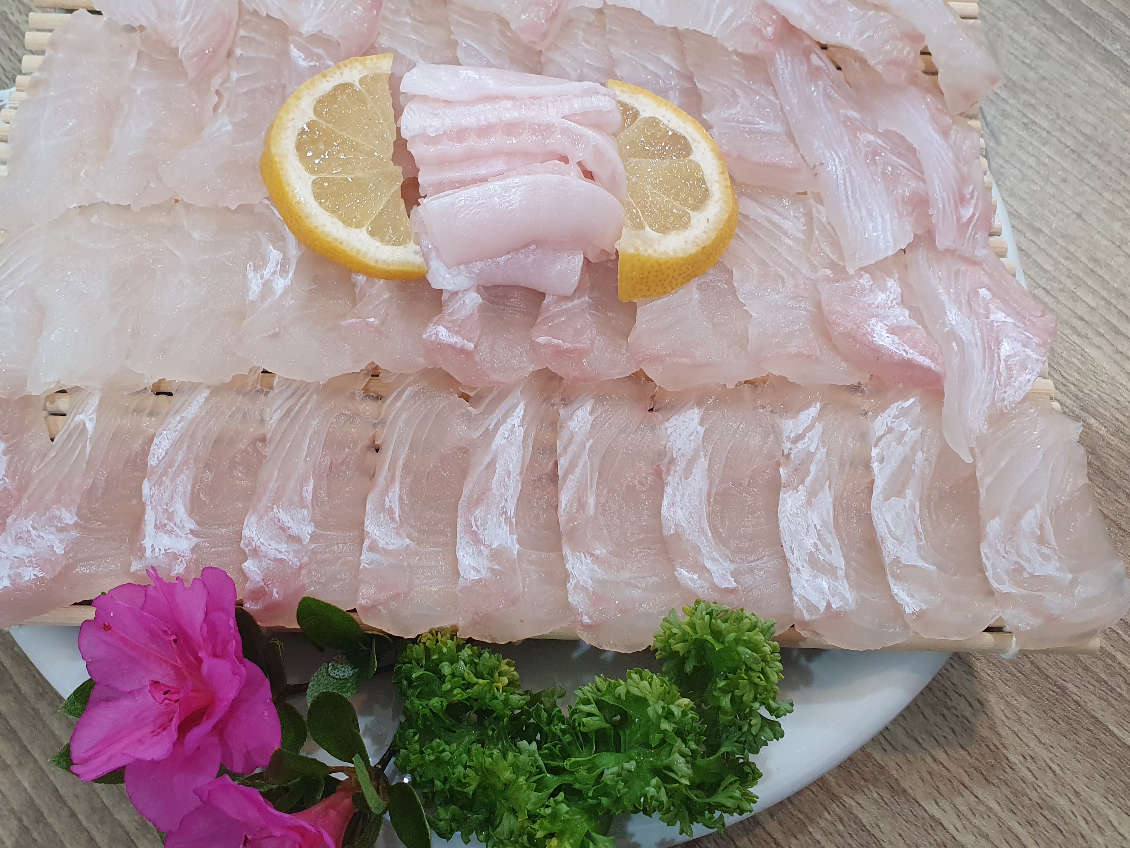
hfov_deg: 52.5
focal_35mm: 35
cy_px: 391
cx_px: 507
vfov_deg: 40.7
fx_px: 1142
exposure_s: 1/60
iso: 200
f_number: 2.4
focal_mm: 4.32
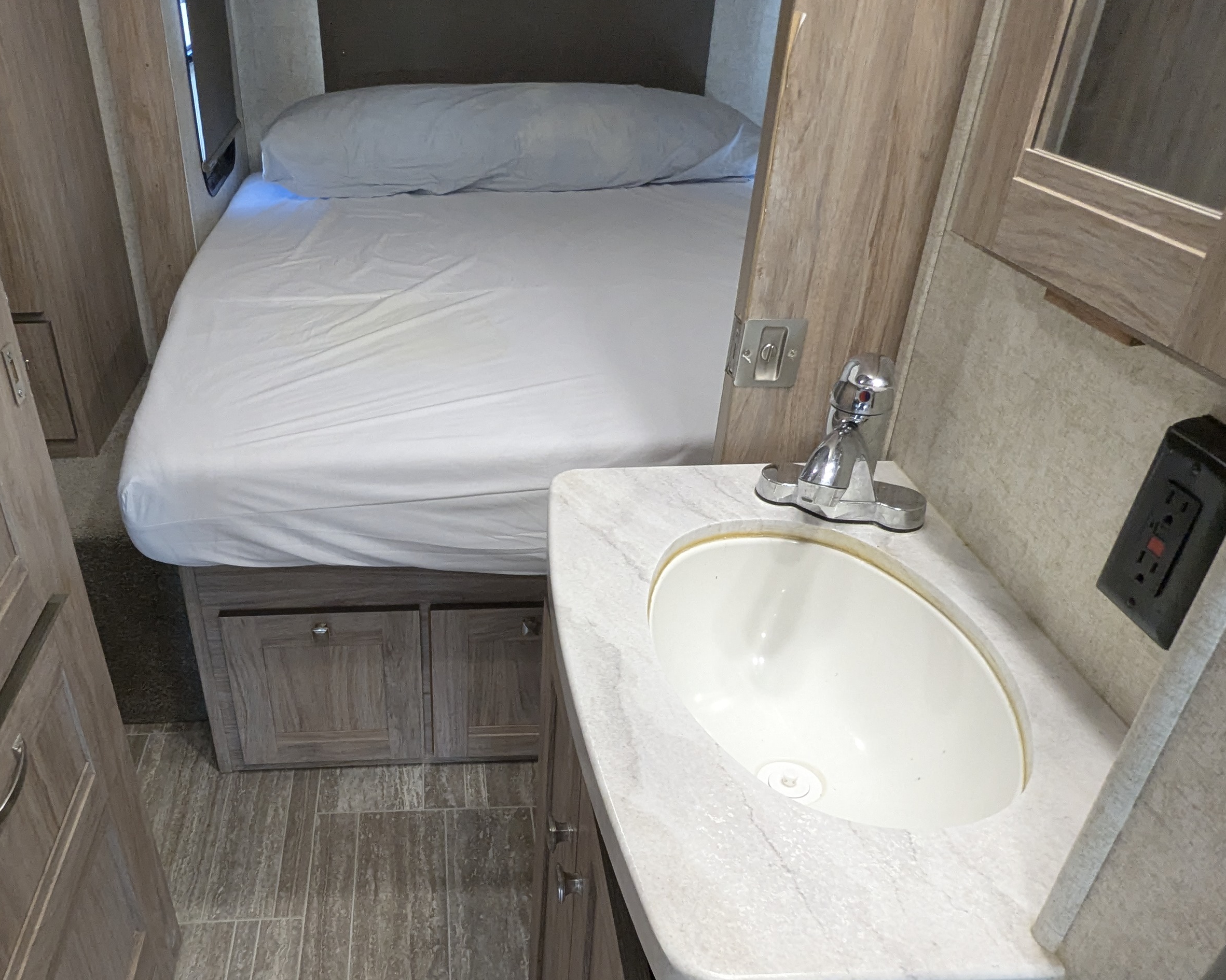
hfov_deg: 63.0
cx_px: 449
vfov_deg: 52.5
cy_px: 627
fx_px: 980
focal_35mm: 27
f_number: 2.2
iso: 402
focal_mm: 2.35
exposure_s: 1/117
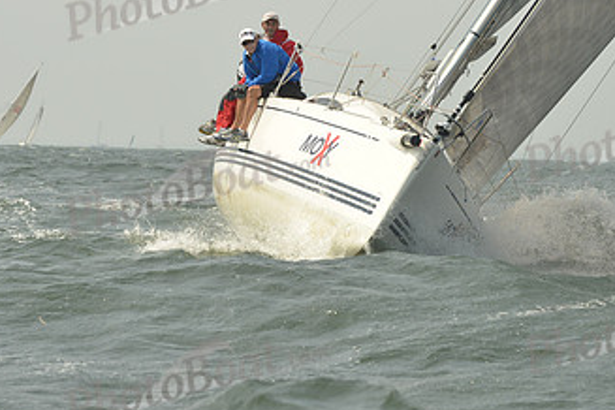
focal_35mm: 248
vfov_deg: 5.5
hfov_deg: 8.3
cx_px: 429
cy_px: 63
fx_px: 4236
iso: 320
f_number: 9
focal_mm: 140
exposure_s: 1/1250
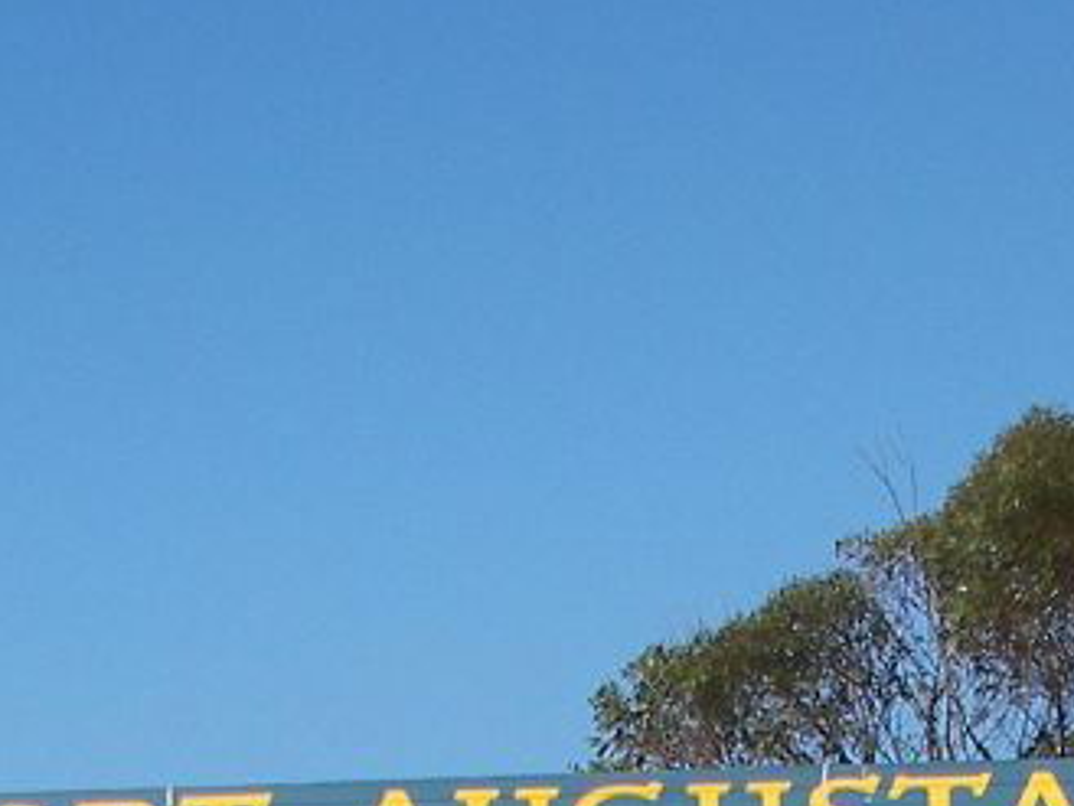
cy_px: 1374
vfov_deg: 10.1
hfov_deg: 14.1
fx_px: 4345
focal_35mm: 140
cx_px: 770
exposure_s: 1/640
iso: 50
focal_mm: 6
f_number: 2.8
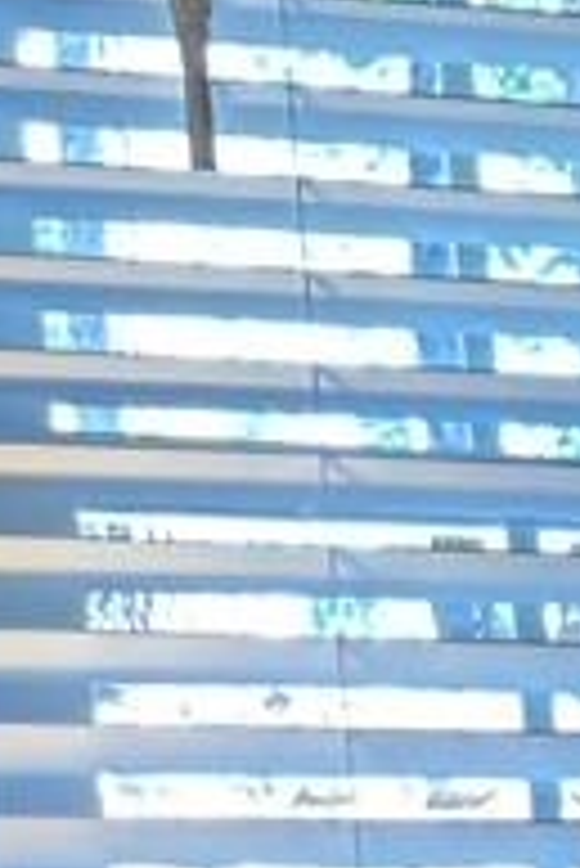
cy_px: 1826
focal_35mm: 265
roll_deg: +1.5
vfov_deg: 7.4
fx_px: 6392
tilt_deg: -5.6
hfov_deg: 3.7
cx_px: 4420
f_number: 1.78
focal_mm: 6.76
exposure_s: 1/60
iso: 200
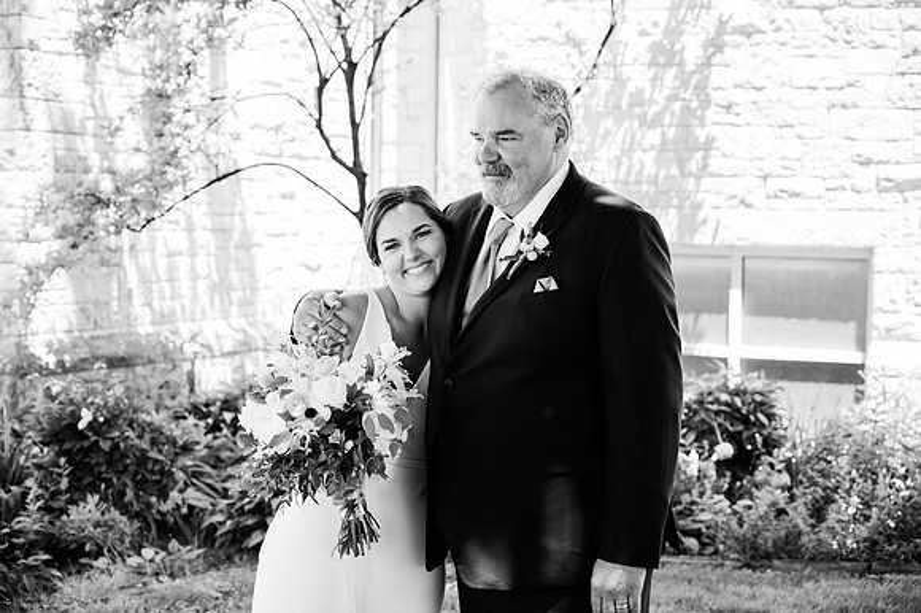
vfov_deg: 21.2
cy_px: 306
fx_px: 1636
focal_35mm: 64
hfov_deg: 31.4
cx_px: 460
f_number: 4
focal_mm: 64
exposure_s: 1/320
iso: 320
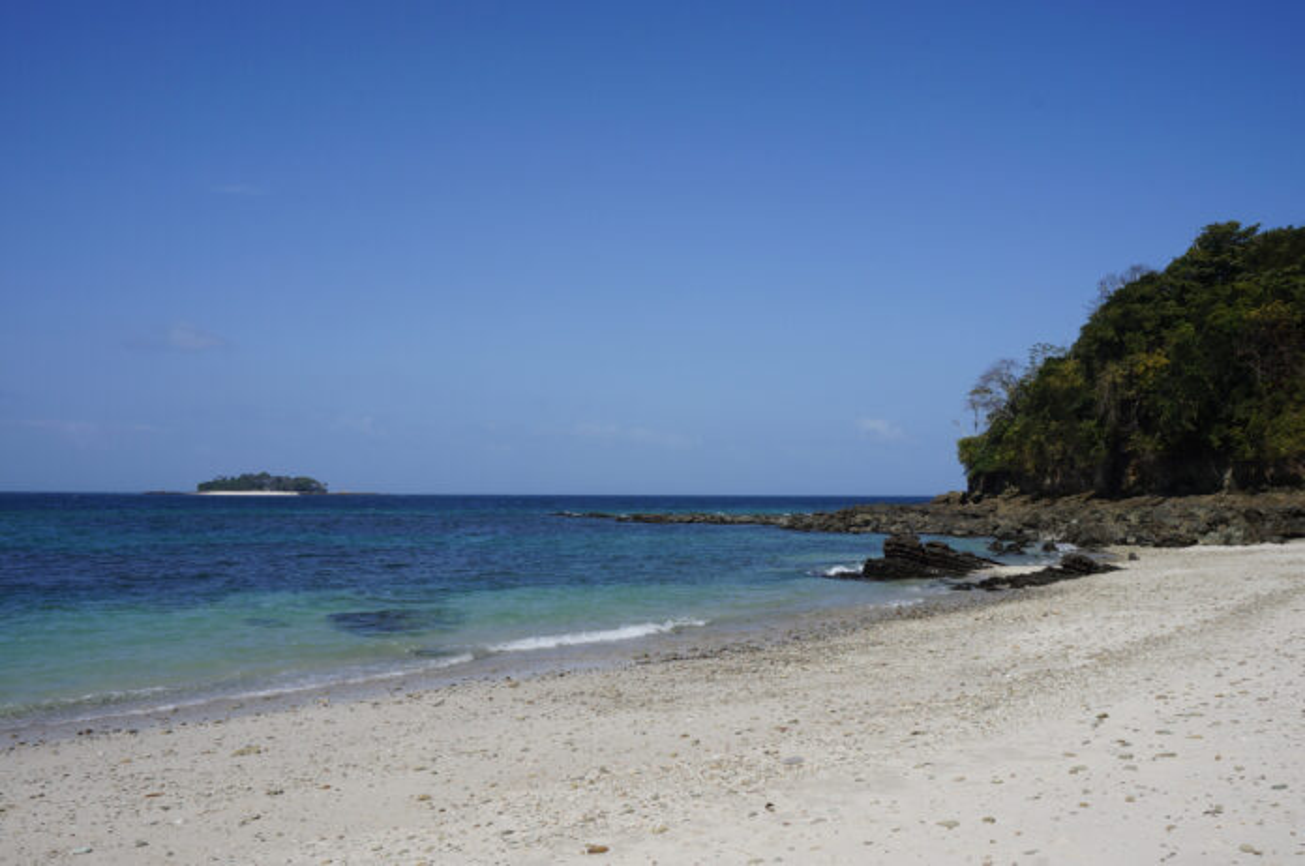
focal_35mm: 34
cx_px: 652
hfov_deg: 55.2
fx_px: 1249
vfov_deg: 38.3
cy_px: 433
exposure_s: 1/320
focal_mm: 23
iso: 200
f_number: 16
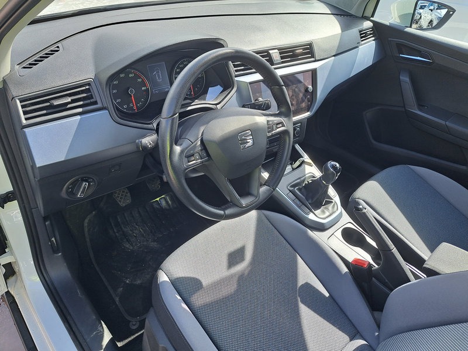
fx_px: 324
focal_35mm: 24
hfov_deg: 71.6
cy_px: 176
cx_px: 234
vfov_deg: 56.8
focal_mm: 5.23
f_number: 1.8
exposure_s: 1/220
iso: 50
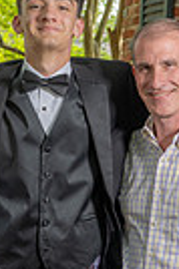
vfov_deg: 15.7
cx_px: 80
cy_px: 281
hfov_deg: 10.7
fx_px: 957
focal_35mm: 128
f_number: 5.6
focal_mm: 38
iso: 100
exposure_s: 1/160
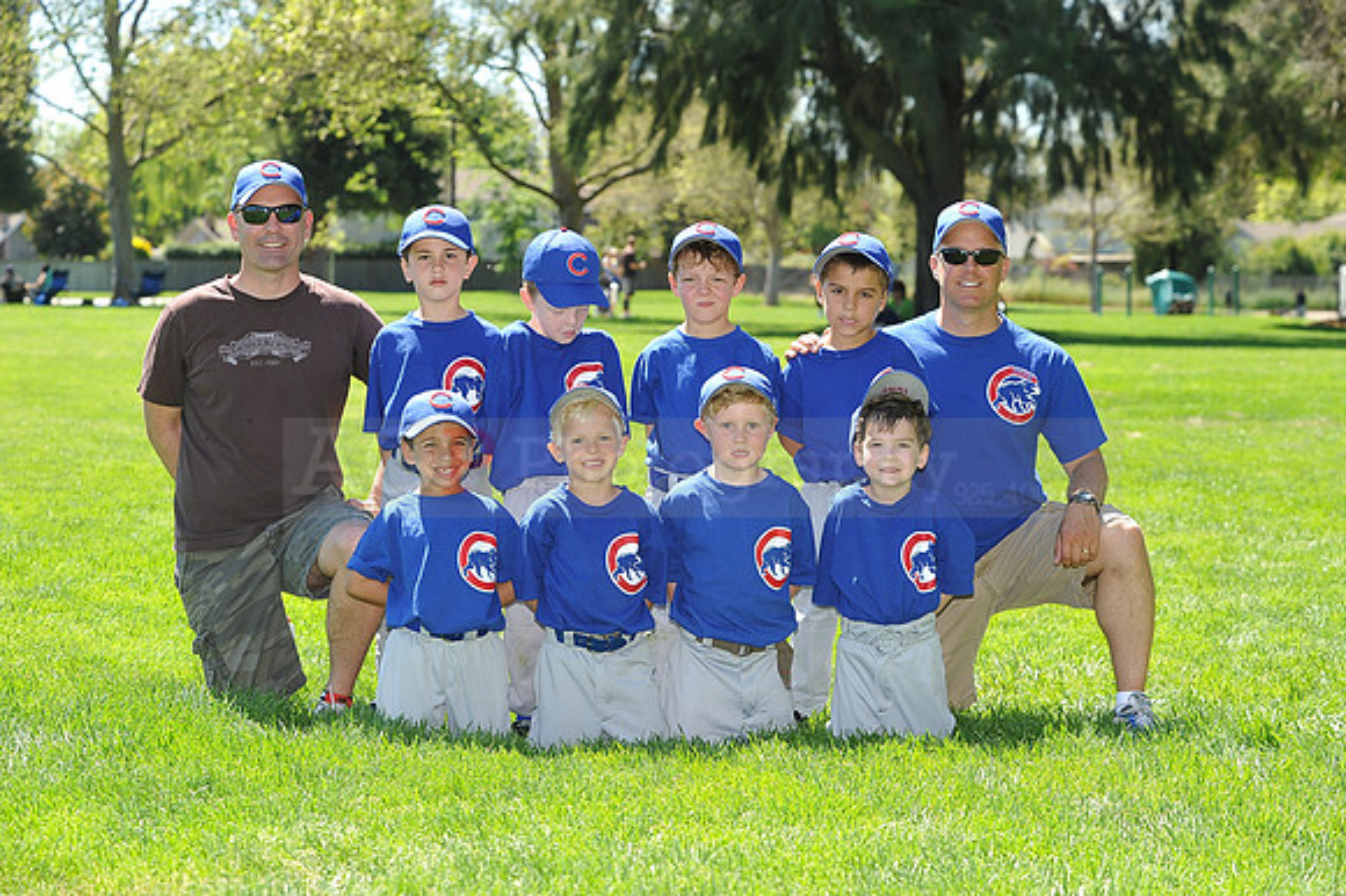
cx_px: 673
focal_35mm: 120
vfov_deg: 11.4
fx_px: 4484
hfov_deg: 17.1
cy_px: 448
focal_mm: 120
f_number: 7.1
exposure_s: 1/200
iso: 200
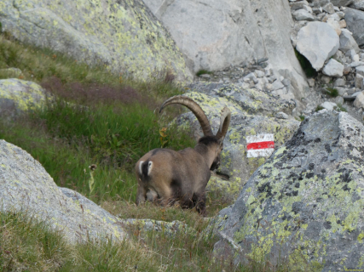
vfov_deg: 4.3
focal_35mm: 347
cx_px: 182
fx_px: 3648
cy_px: 136
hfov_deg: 5.7
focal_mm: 62.1
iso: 100
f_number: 6
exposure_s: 1/100
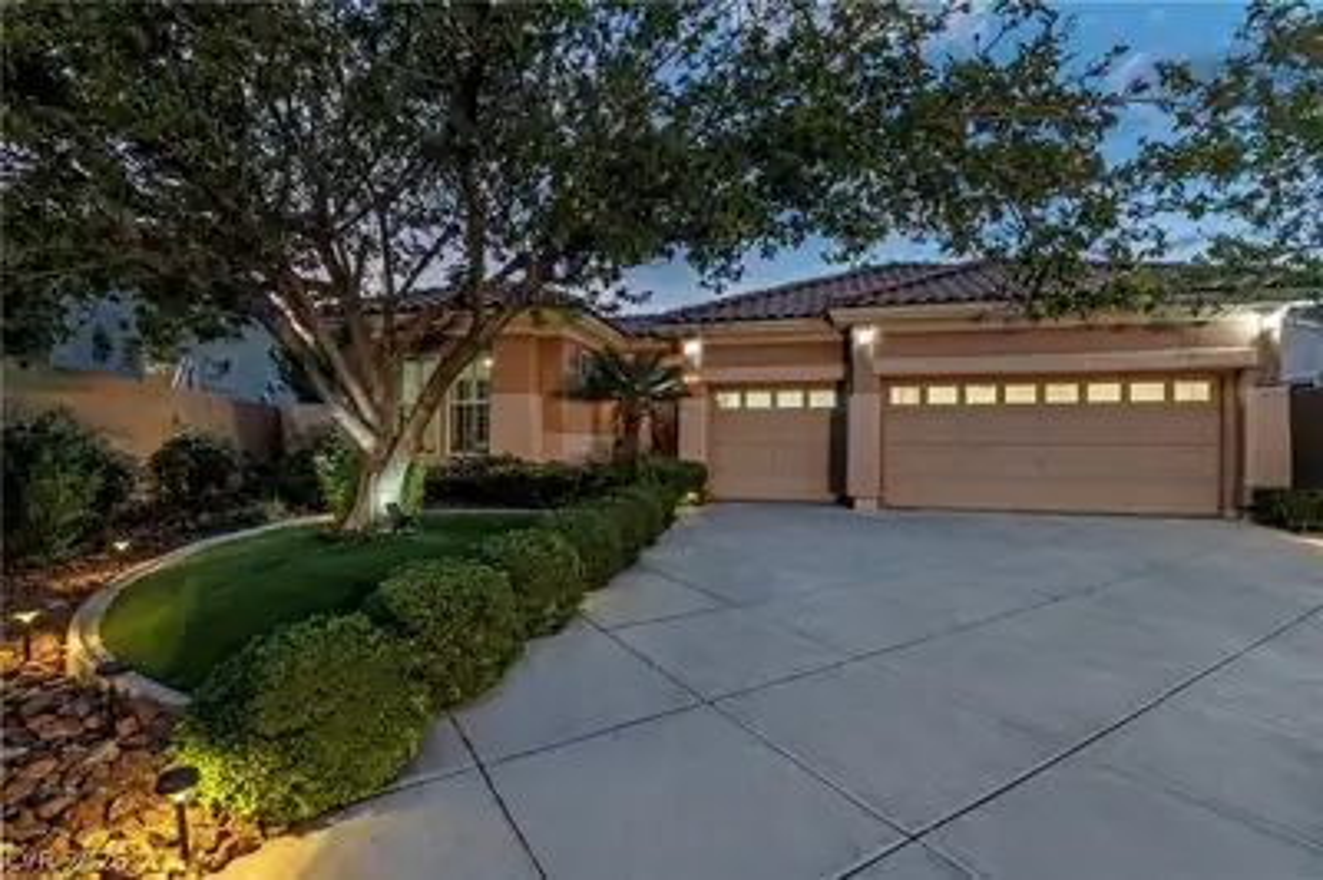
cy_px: 440
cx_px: 662
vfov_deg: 77.2
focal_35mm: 15
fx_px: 551
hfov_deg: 100.4
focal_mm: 10
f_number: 9
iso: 500
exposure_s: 1/30
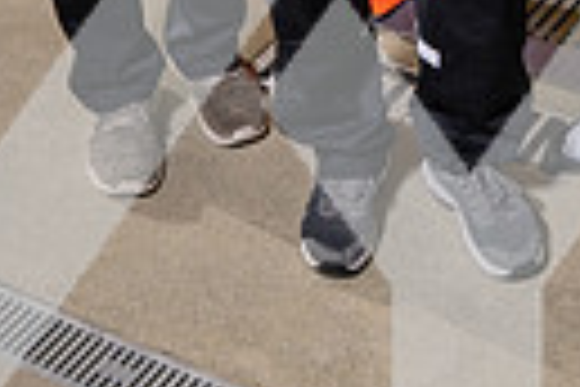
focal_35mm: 108
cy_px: -335
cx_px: 670
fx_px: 1740
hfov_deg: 18.1
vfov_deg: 11.6
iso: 320
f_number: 8
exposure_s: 1/250
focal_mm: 24
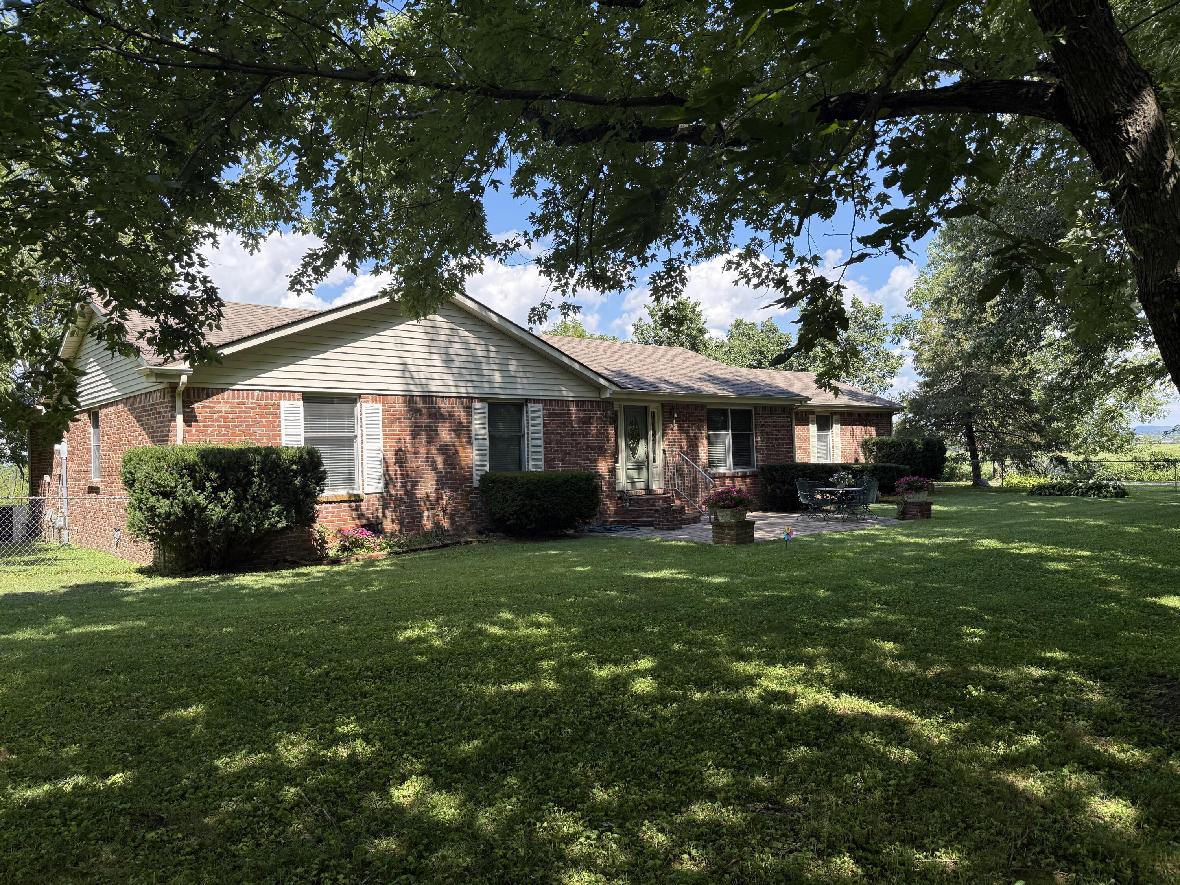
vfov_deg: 56.8
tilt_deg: +1.1
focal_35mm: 24
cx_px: 590
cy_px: 442
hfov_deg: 71.6
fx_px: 818
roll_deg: +1.4
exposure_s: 1/1437
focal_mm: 6.76
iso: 100
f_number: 1.78
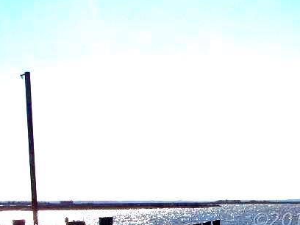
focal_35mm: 98
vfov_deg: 14.9
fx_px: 849
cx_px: 328
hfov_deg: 19.2
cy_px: 220
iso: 100
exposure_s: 1/1000
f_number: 5.6
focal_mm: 8
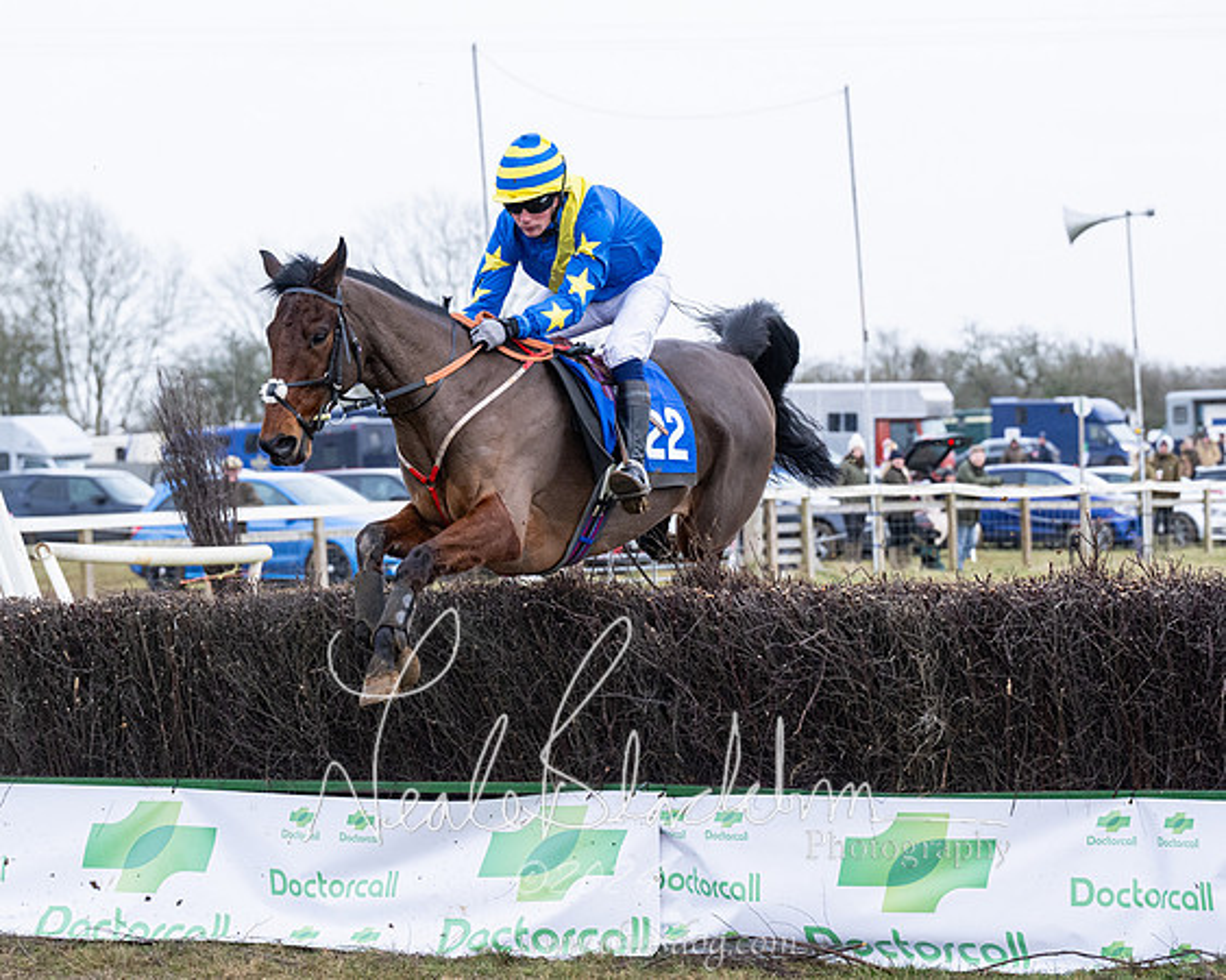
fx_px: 5418
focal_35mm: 149
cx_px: 702
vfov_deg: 10.3
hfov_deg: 12.9
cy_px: 607
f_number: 4
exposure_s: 1/1000
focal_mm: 93
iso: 800
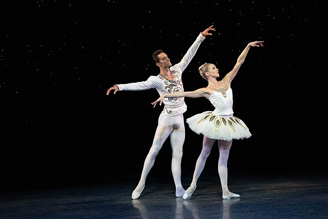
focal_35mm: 366
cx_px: 178
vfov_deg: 3.8
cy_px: 103
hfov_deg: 5.6
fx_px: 3335
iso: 20000
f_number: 11
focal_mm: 336
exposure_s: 1/500
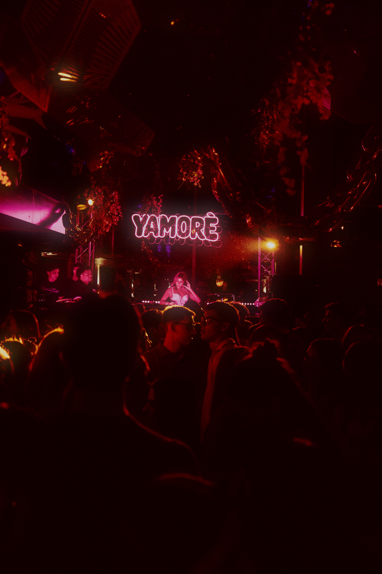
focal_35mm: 36
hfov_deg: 37.4
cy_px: 287
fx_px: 565
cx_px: 191
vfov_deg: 53.8
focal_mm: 35.5
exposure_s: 1/160
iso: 5000
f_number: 3.2
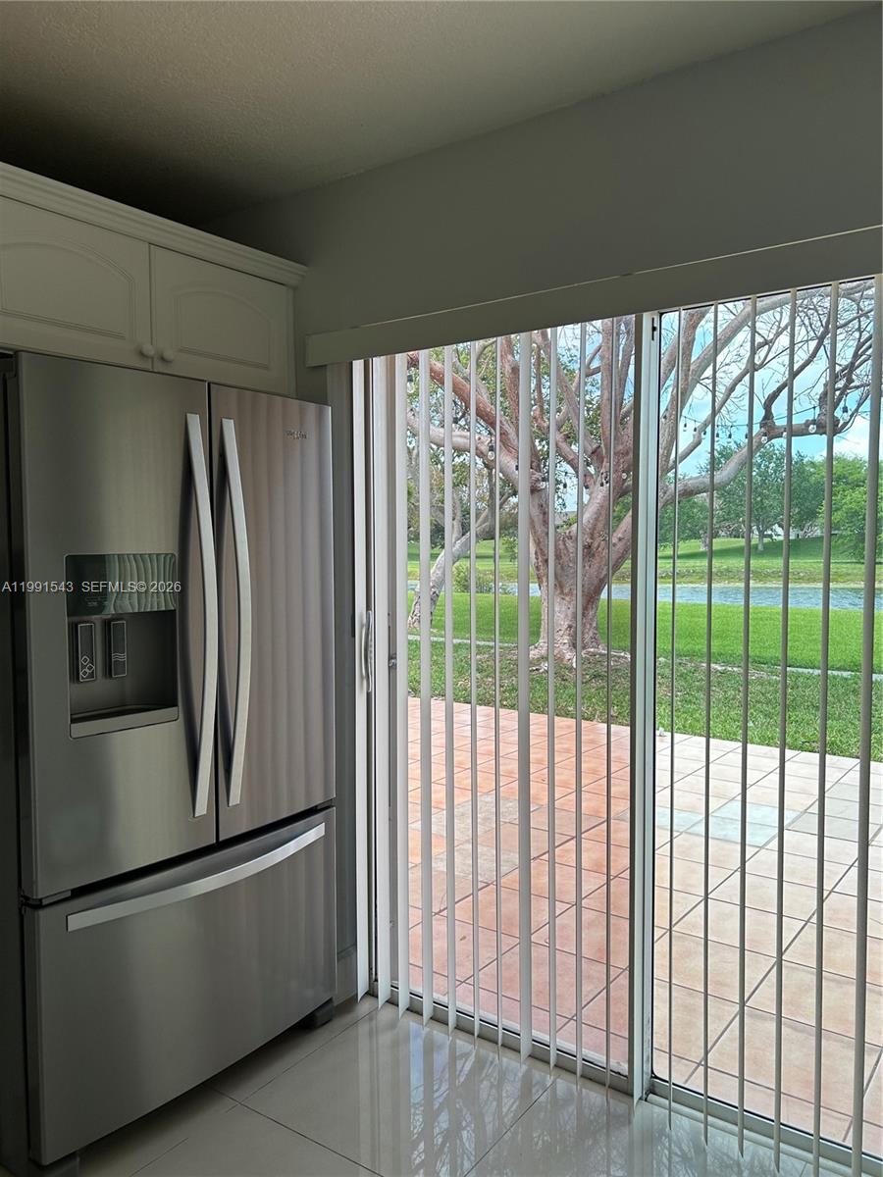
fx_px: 884
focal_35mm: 26
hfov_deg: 53.1
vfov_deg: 67.3
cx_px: 442
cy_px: 588
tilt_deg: -2.5
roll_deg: +0.0
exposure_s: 1/195
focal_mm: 5.7
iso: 40
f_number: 1.5
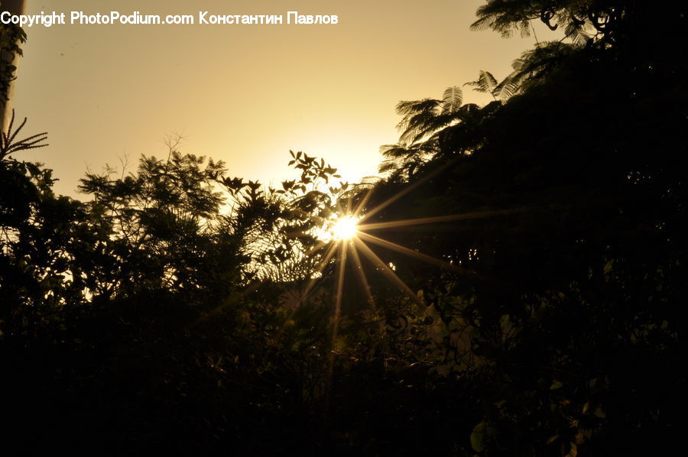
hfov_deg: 37.9
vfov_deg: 25.7
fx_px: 1002
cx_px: 344
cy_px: 228
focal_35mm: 52
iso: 250
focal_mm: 35
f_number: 32
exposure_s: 1/160
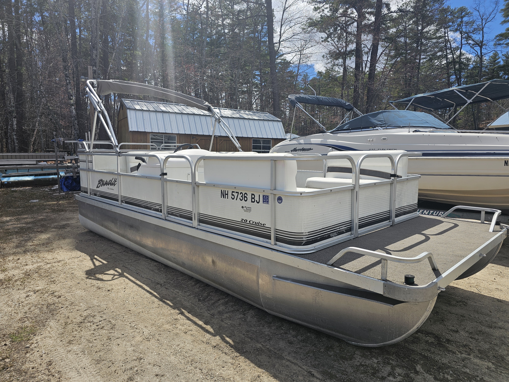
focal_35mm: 23
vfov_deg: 58.9
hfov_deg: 73.9
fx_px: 338
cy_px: 191
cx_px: 254
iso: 10
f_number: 1.7
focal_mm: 6.3
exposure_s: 1/1129
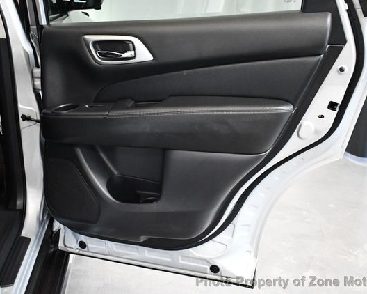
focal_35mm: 41
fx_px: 445
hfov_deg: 44.8
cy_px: 146
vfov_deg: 36.5
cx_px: 188
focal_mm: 18
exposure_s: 1/80
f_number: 3.5
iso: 3200
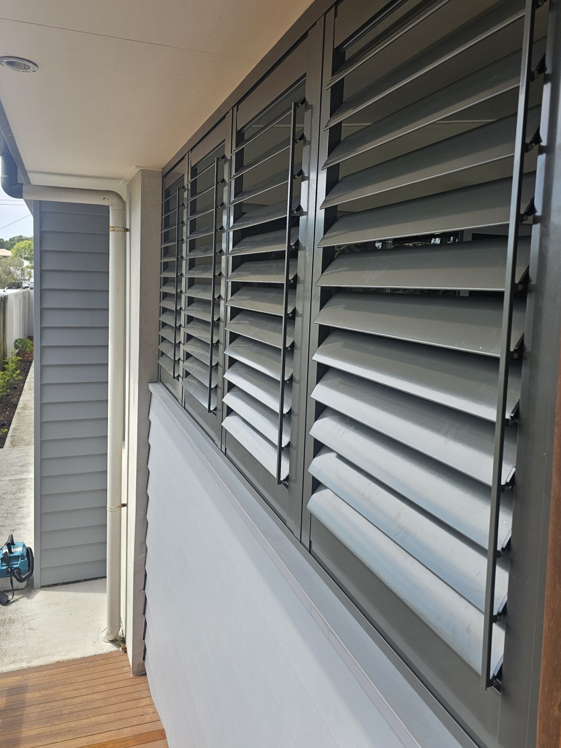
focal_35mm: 27
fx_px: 583
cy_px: 318
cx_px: 283
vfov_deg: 65.0
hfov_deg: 51.4
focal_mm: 6.3
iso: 20
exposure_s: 1/398
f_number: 1.7
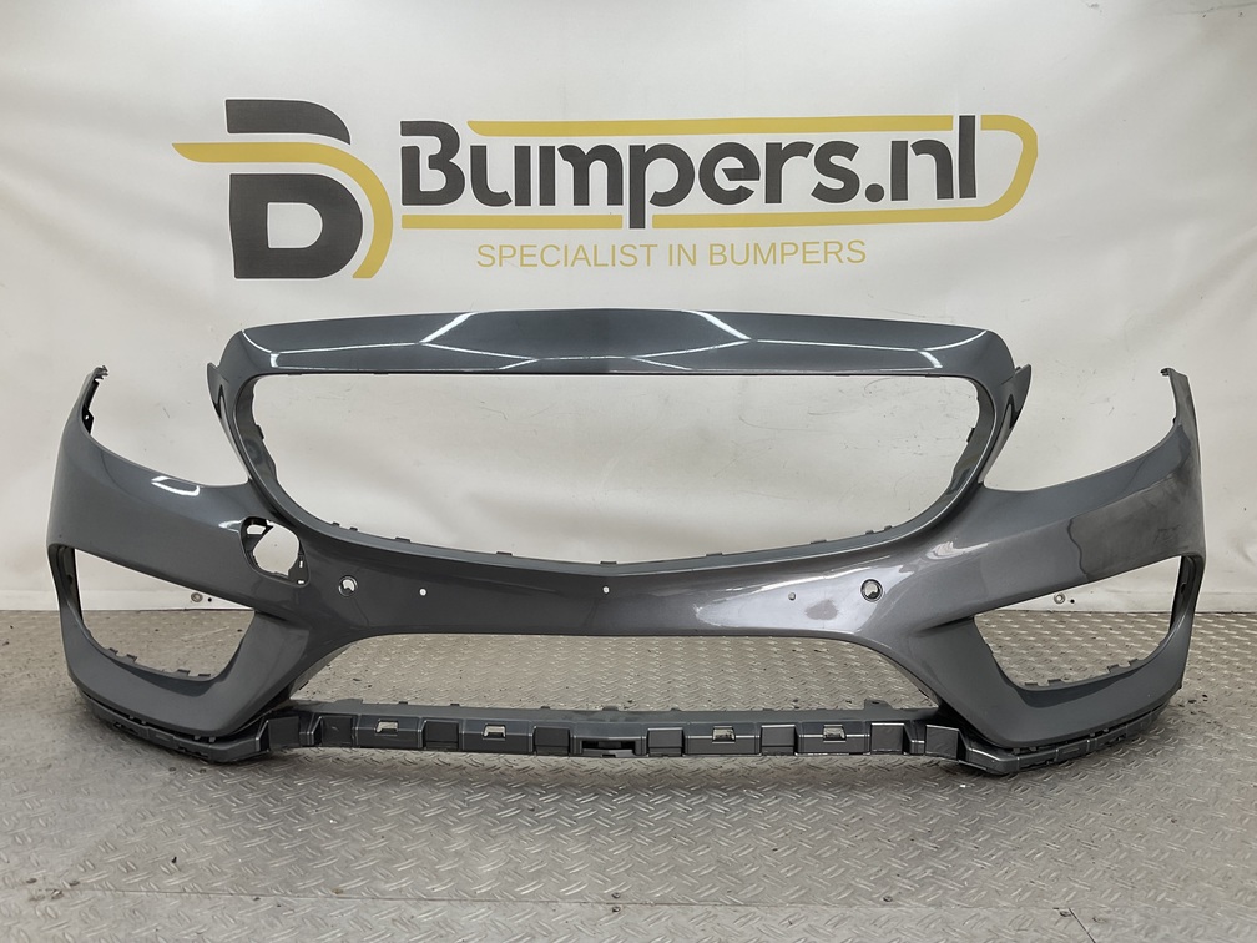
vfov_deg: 48.2
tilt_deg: -7.4
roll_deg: -0.7
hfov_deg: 61.7
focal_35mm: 29
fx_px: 1053
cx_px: 628
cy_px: 472
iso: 16
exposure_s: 1/148
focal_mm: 3
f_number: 1.8
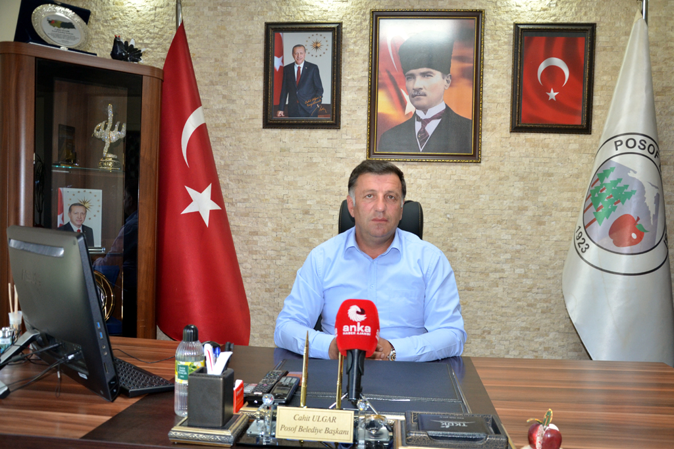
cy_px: 224
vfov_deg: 41.7
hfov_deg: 59.5
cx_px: 337
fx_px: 590
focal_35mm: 32
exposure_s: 1/60
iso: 800
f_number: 3.8
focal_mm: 21
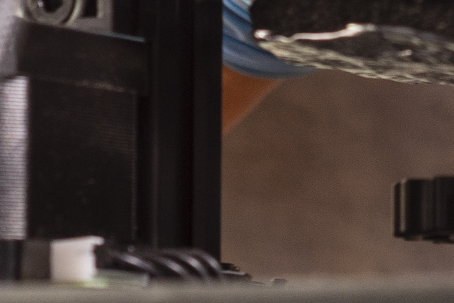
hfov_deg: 5.8
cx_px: 912
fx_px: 4365
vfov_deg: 3.9
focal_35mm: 346
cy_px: -373
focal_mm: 50
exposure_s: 1/100
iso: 400
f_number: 5.6
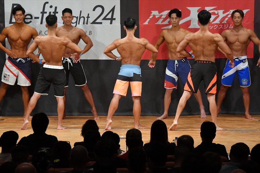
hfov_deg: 10.2
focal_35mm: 202
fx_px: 1458
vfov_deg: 6.8
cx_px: 130
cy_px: 86
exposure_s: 1/400
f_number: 5.6
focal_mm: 135
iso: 7200
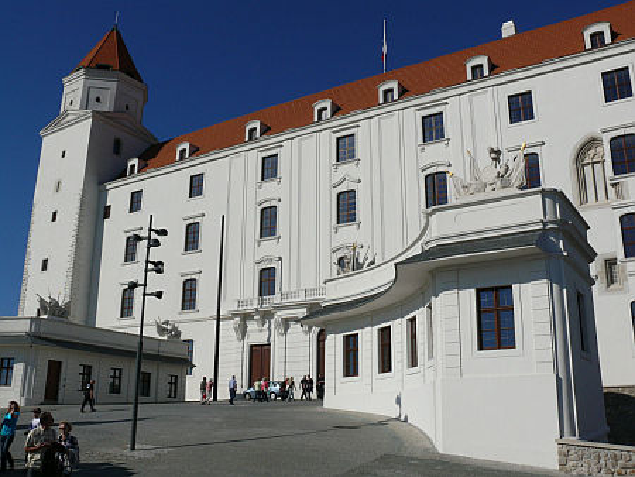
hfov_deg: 52.6
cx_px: 318
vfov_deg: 40.7
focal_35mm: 35
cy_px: 238
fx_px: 642
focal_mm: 7.4
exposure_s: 1/800
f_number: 8
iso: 100
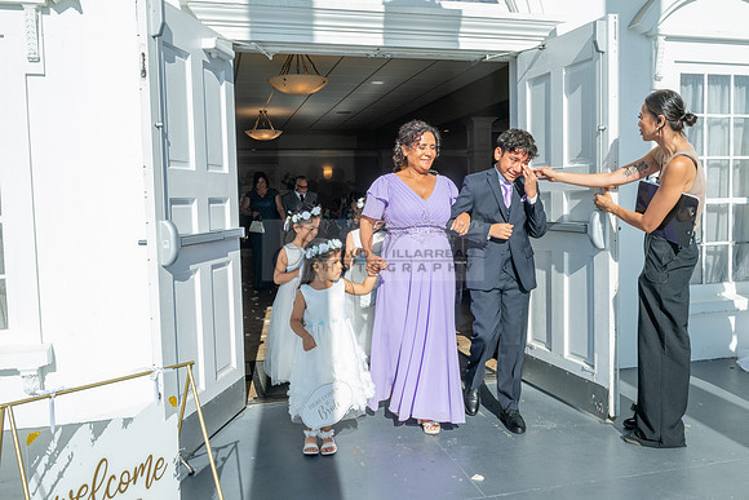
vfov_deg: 41.1
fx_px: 666
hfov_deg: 58.7
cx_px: 374
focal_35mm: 32
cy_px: 250
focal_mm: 32
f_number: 13
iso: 250
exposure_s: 1/200
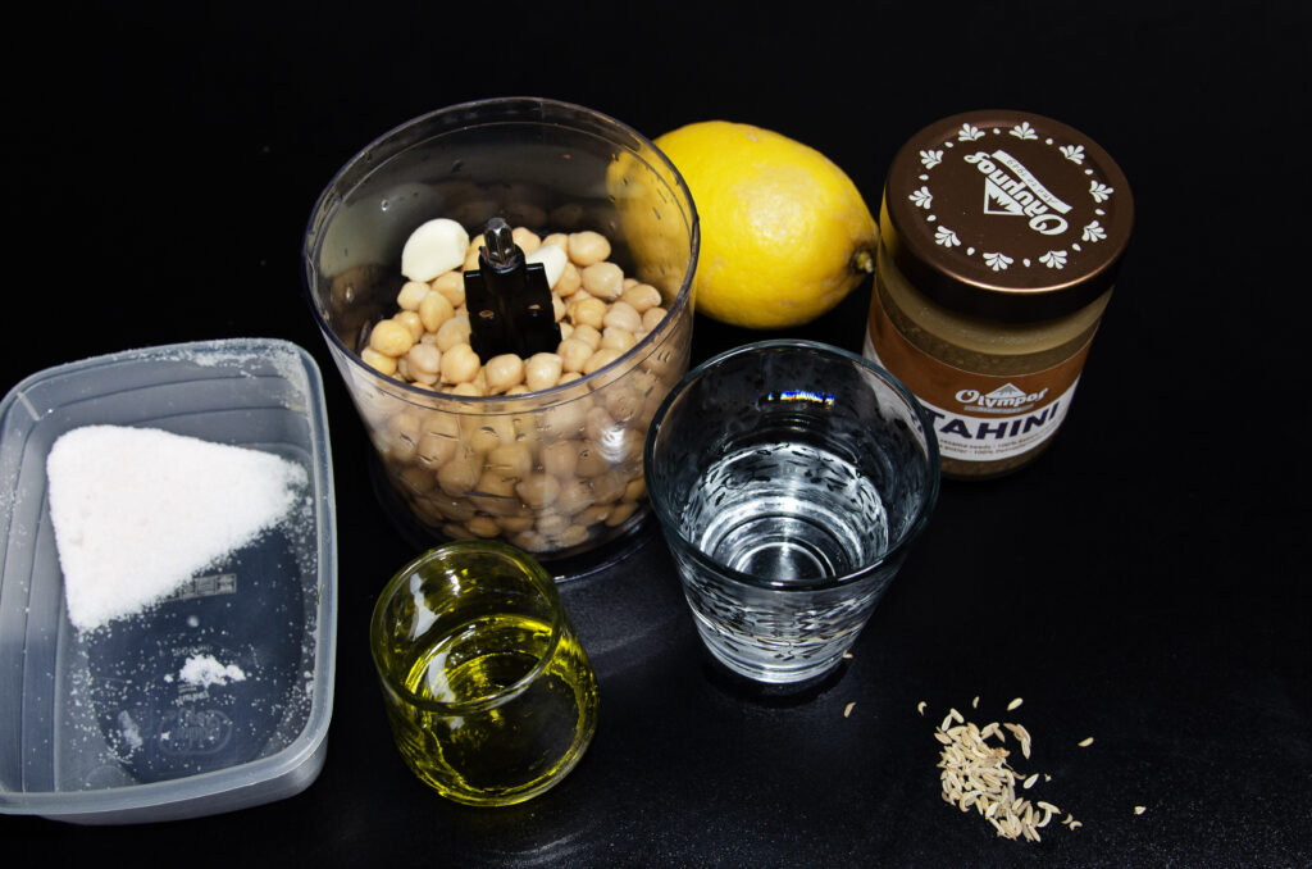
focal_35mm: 40
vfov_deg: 32.9
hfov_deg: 48.0
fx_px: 1473
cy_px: 434
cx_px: 656
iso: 800
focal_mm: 27
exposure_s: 1/60
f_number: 5
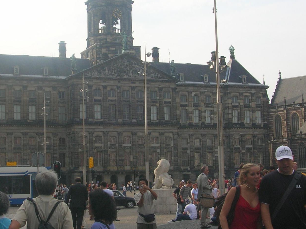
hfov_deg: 27.3
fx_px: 627
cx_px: 107
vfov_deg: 20.7
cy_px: 112
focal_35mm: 71
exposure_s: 1/198
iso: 50
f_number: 5.4
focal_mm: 7.7
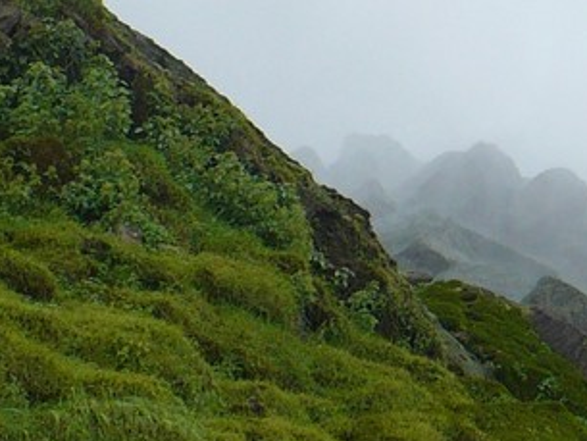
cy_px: 293
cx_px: 832
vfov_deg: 8.3
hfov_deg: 10.7
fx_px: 3037
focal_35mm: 179
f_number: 2.8
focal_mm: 6.1
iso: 100
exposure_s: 1/640
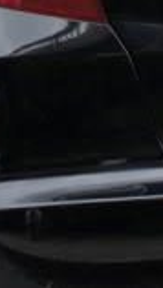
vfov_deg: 11.7
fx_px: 1402
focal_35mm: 183
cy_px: 11
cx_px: -80
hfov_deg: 6.6
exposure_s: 1/250
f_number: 8
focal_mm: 23
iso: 200
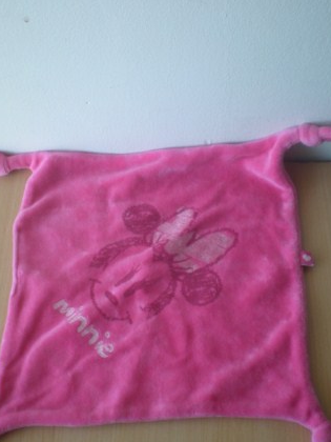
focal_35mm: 47
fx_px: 599
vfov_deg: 40.4
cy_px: 236
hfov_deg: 30.8
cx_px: 145
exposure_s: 1/60.8
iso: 158
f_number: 3.1
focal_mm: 6.3
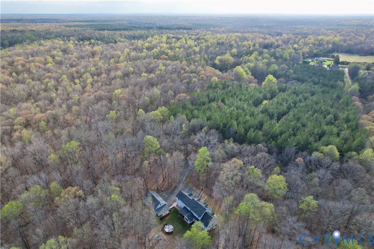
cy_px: 124
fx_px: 229
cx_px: 187
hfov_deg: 78.6
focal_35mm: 22
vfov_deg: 57.2
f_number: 2.8
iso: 140
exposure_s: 1/1000
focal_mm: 8.38
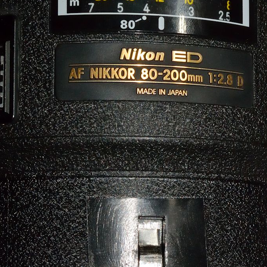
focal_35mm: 104
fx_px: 908
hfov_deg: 16.7
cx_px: 134
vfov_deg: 16.7
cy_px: 193
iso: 800
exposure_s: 1/60
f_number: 16
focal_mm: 30
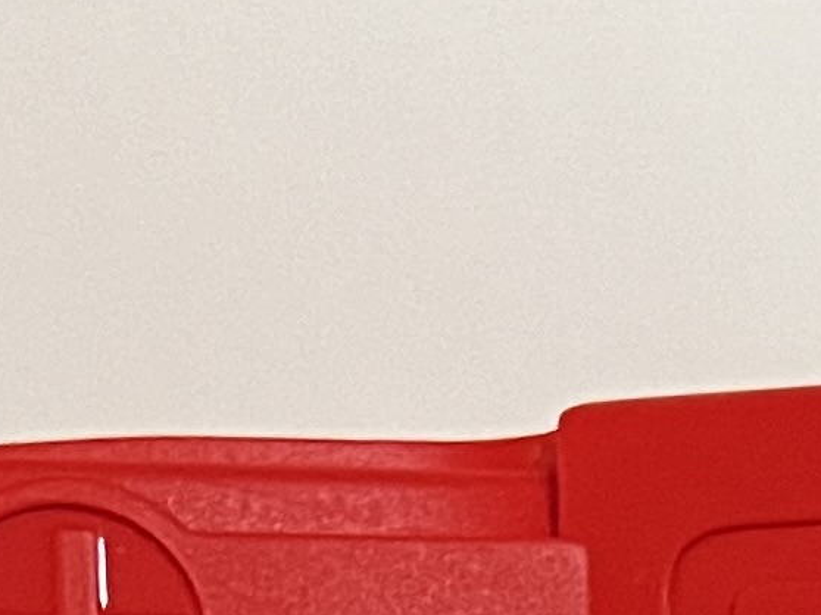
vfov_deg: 6.7
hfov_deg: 10.3
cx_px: 1015
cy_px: 2161
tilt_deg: -12.6
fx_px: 4457
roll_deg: +3.7
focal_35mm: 188
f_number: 1.6
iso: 500
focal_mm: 5.1
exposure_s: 1/50
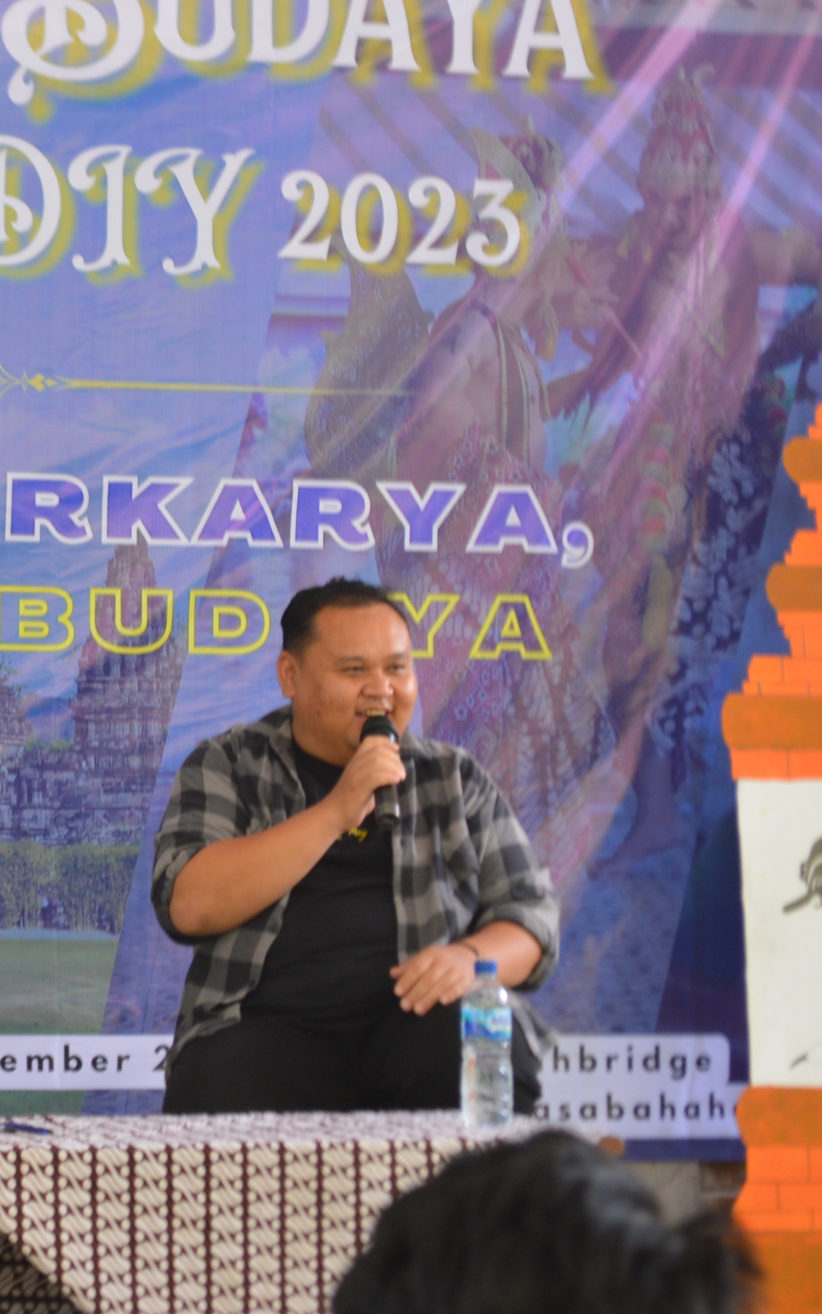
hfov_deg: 11.3
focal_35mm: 115
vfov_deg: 18.1
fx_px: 4121
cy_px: 657
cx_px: -25
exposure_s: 1/15
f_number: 5.6
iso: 500
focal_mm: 50
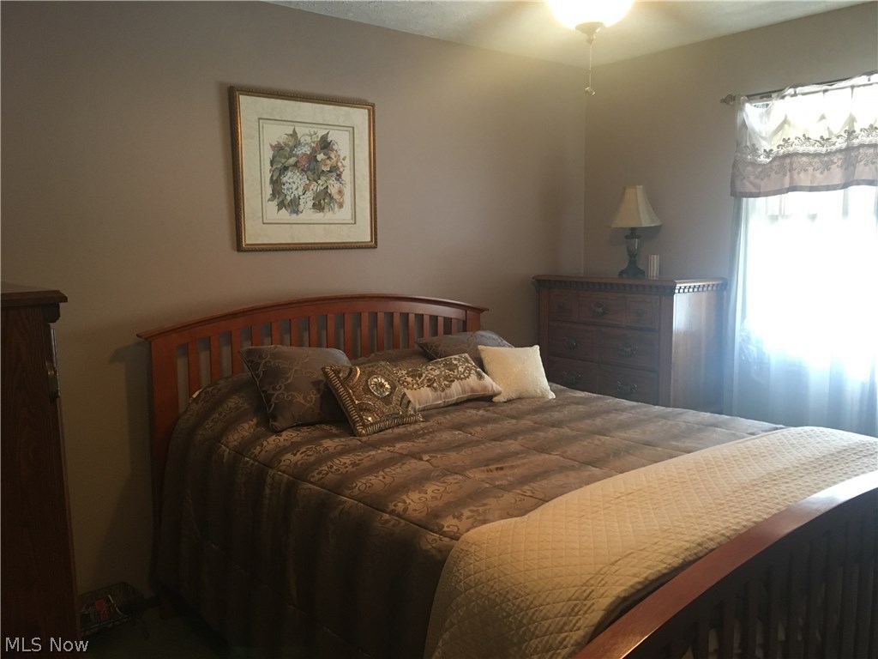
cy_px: 330
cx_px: 439
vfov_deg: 48.2
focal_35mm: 29
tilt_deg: -5.4
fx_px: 736
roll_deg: +1.2
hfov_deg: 61.7
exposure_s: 1/24
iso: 200
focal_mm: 4.15
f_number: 2.2
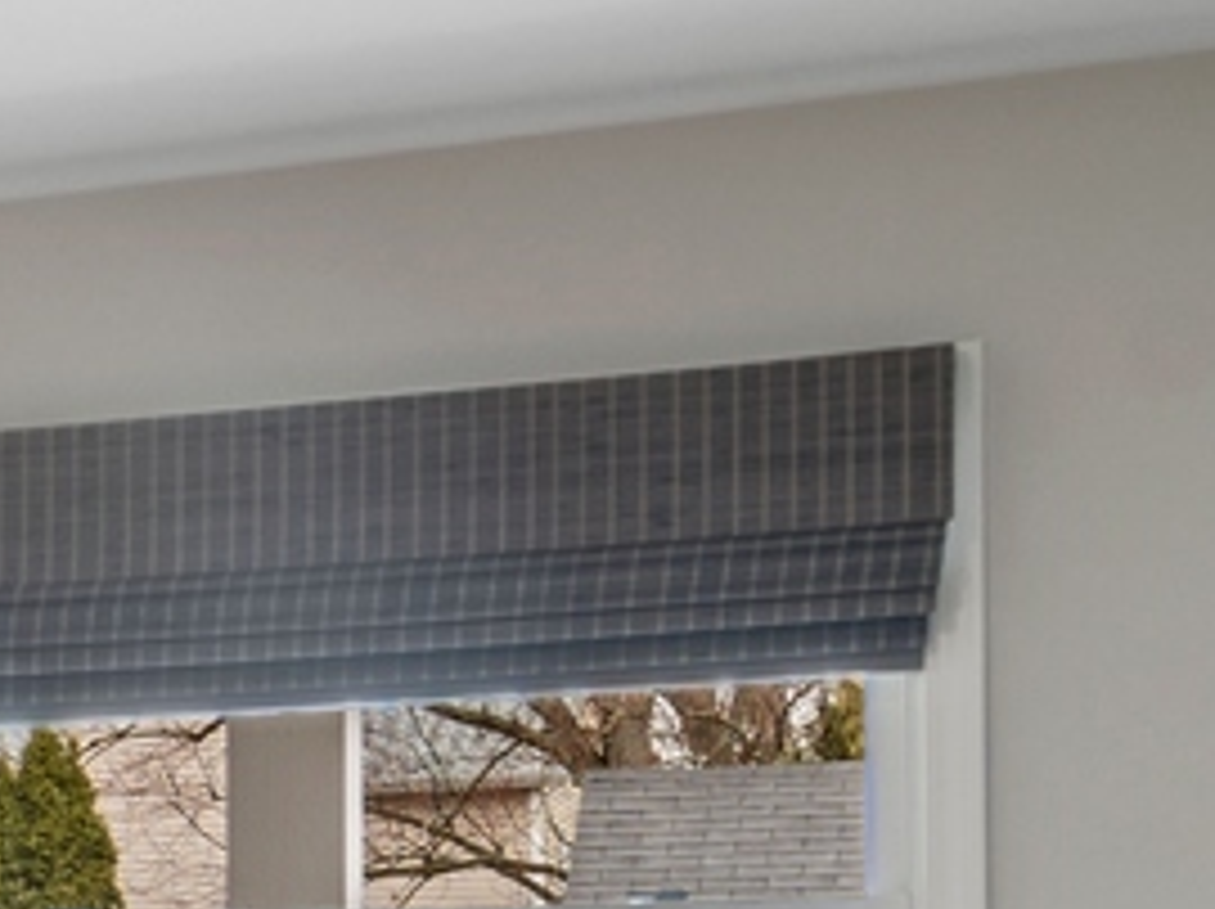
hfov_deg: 13.7
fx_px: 3647
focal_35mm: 104
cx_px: -1683
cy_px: 1125
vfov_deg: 13.8
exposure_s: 1/2
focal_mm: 12
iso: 200
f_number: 8
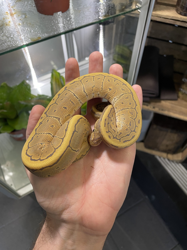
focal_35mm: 26
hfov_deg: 53.1
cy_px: 125
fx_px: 187
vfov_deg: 67.3
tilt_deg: -55.9
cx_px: 94
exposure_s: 1/50
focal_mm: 4.2
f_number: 1.6
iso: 80
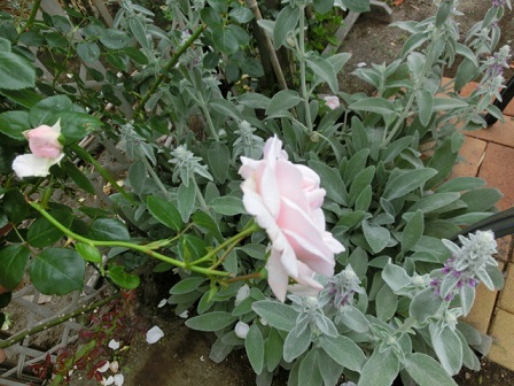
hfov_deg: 69.4
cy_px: 193
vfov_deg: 54.9
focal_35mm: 25
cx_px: 257
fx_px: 371
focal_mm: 4.4
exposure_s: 1/125
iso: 100
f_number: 3.3
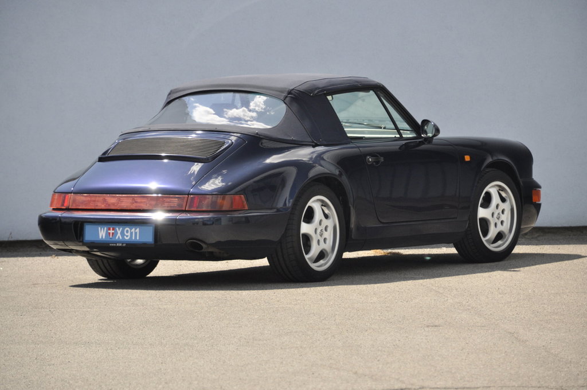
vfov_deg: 6.5
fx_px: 3420
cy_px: 195
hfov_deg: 9.8
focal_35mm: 210
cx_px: 294
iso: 500
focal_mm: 140
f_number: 6
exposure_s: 1/640
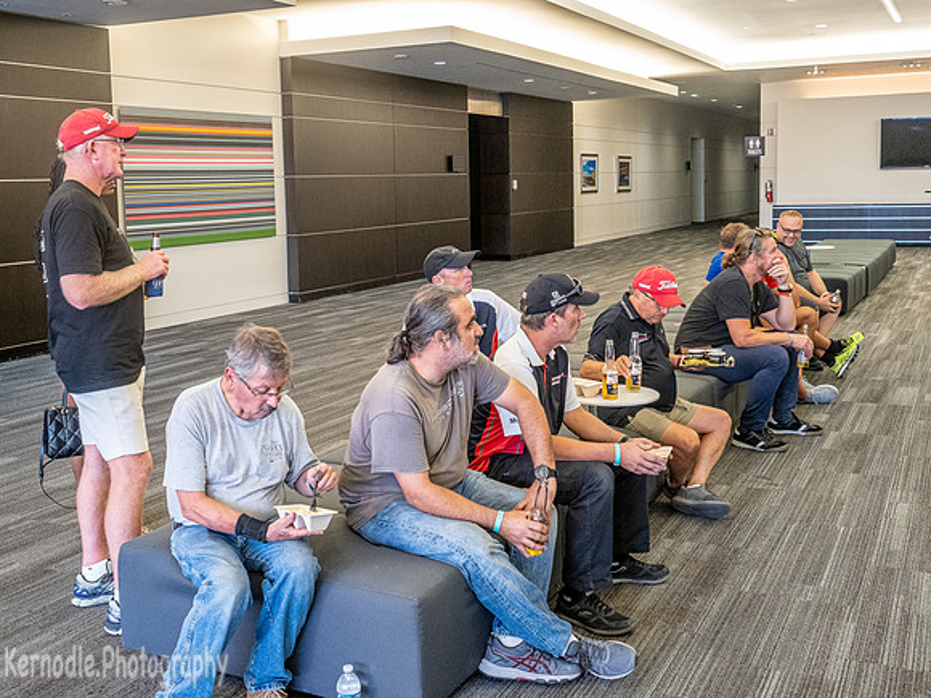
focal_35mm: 39
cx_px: 401
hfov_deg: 48.0
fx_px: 1041
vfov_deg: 37.0
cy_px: 301
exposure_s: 1/50
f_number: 4.5
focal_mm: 17
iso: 1600
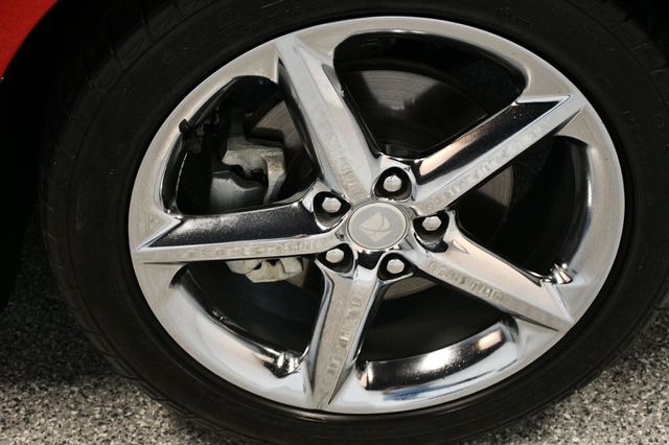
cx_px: 334
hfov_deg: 28.1
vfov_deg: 18.9
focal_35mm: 72
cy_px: 222
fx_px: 1337
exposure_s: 1/125
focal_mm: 48
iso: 3200
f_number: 4.5
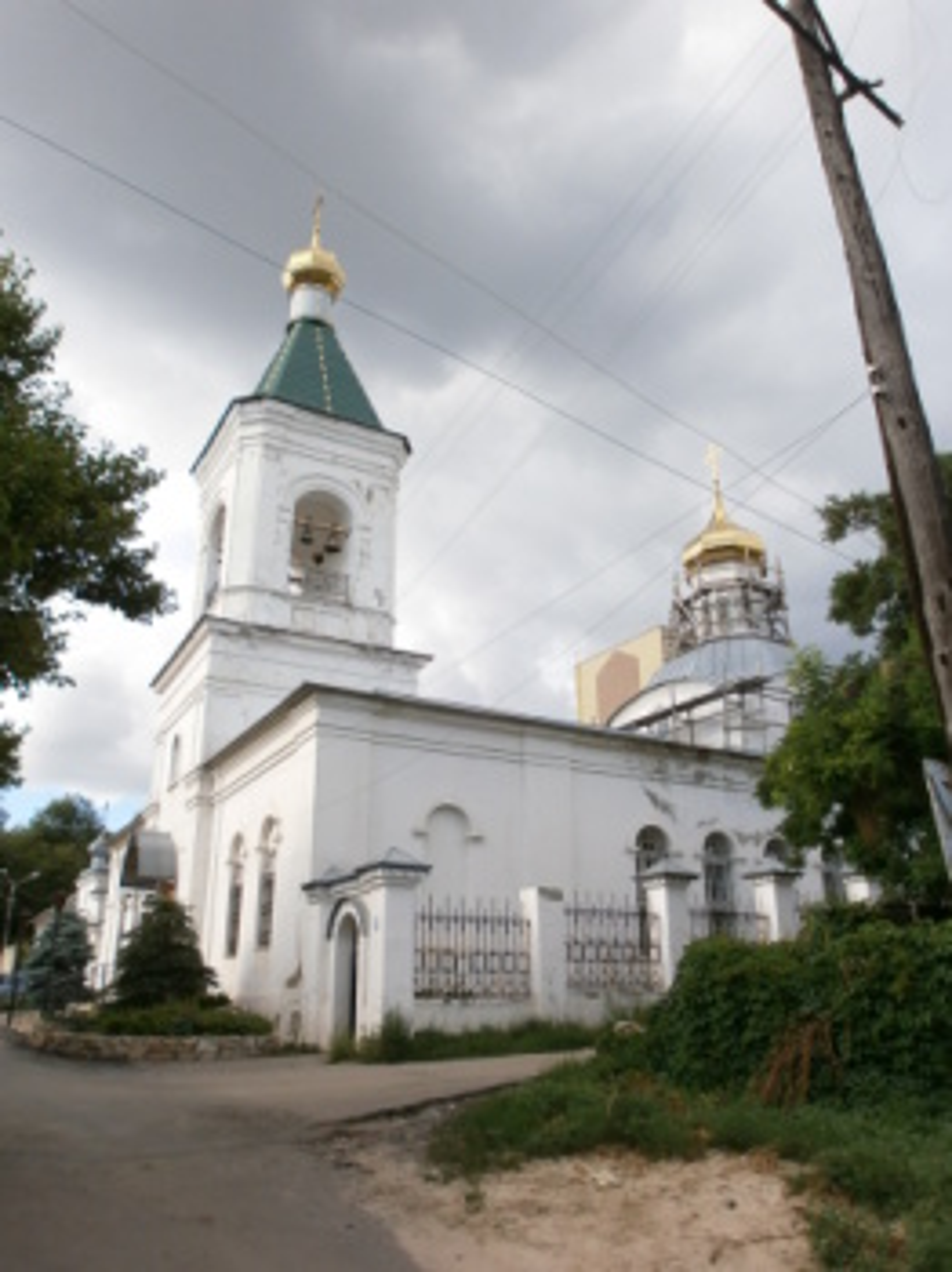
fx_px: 991
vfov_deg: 65.4
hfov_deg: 51.3
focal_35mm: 27
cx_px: 476
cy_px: 636
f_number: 2.9
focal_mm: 4.8
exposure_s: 1/800
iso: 100
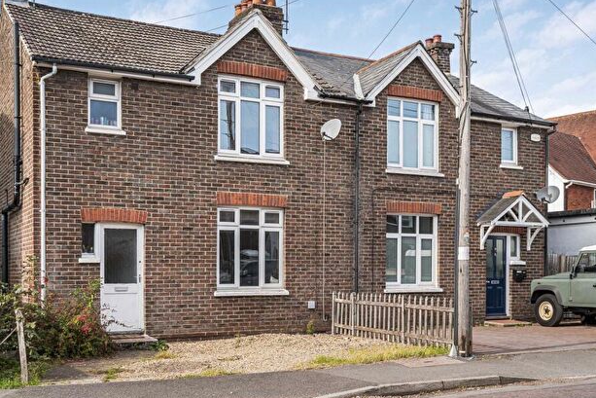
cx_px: 277
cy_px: 192
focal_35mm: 40
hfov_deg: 48.4
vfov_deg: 33.4
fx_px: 662
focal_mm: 35
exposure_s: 1/250
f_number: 9
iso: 250
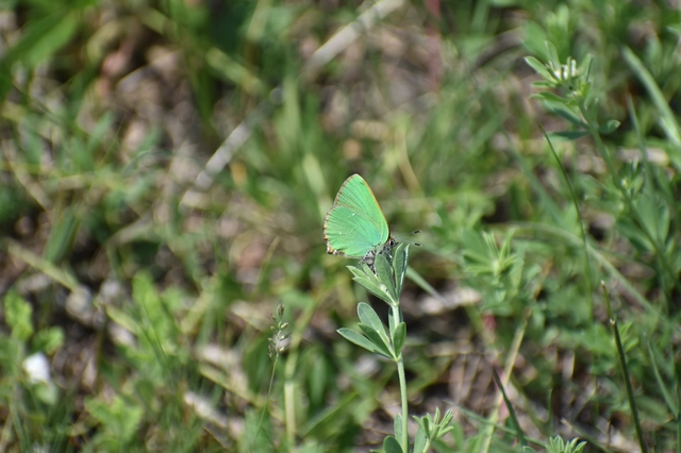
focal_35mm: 450
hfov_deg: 4.6
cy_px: 226
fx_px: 8508
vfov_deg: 3.1
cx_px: 340
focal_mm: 300
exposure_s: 1/640
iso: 140
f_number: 6.3
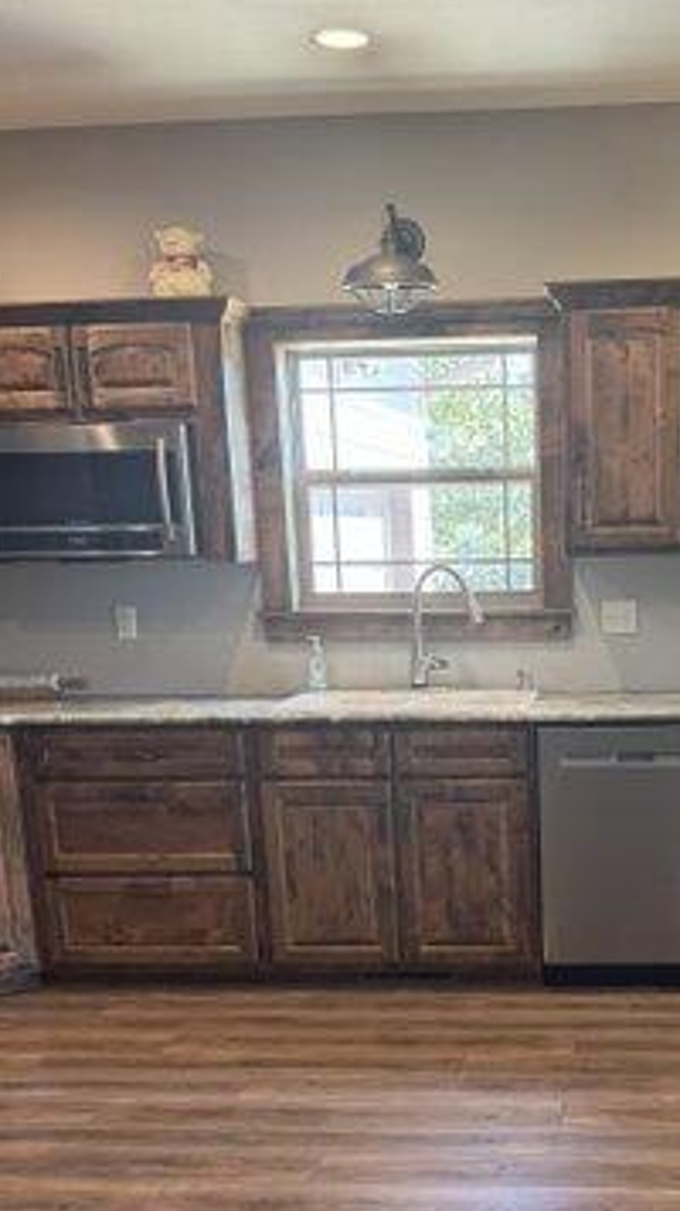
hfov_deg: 25.0
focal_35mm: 47
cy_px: 898
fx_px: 1508
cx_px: 544
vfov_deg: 42.5
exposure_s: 1/60
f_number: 1.78
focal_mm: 6.76
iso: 125
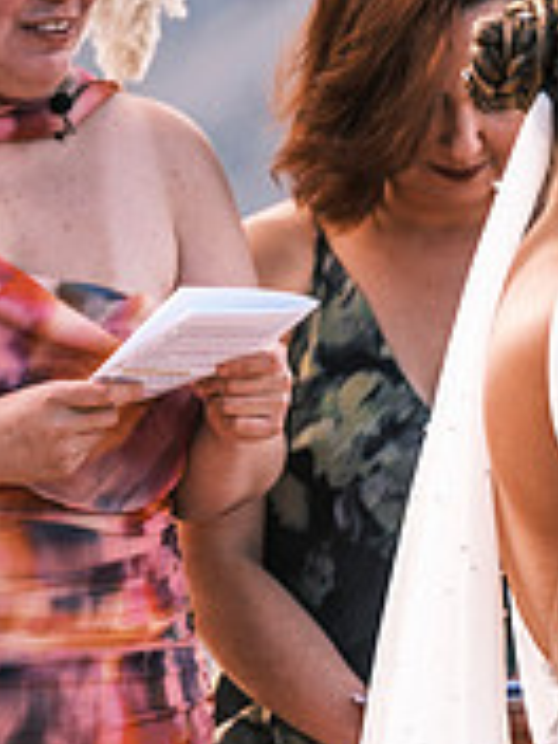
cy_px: 205
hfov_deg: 2.3
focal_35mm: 642
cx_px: 1078
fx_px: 13798
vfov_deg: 3.1
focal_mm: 134.4
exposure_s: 1/1250
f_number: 2.8
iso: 400
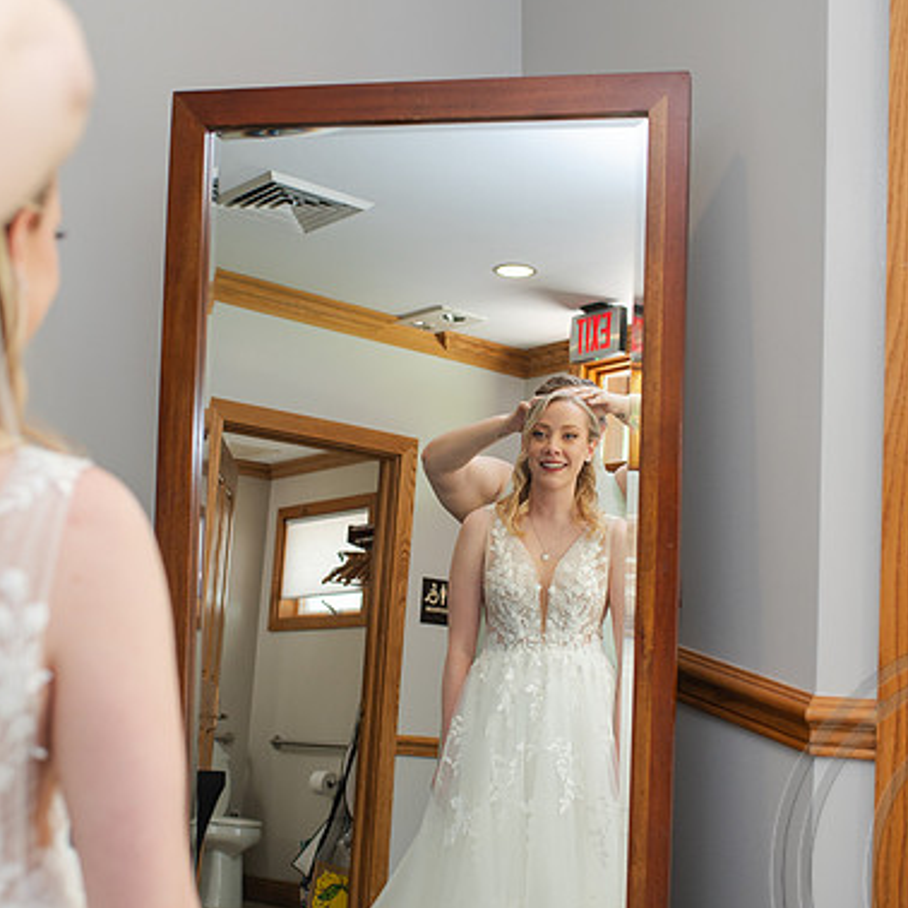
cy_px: 478
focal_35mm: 54
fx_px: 1603
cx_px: 457
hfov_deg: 31.6
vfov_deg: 31.6
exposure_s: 1/200
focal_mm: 35
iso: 800
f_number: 3.5
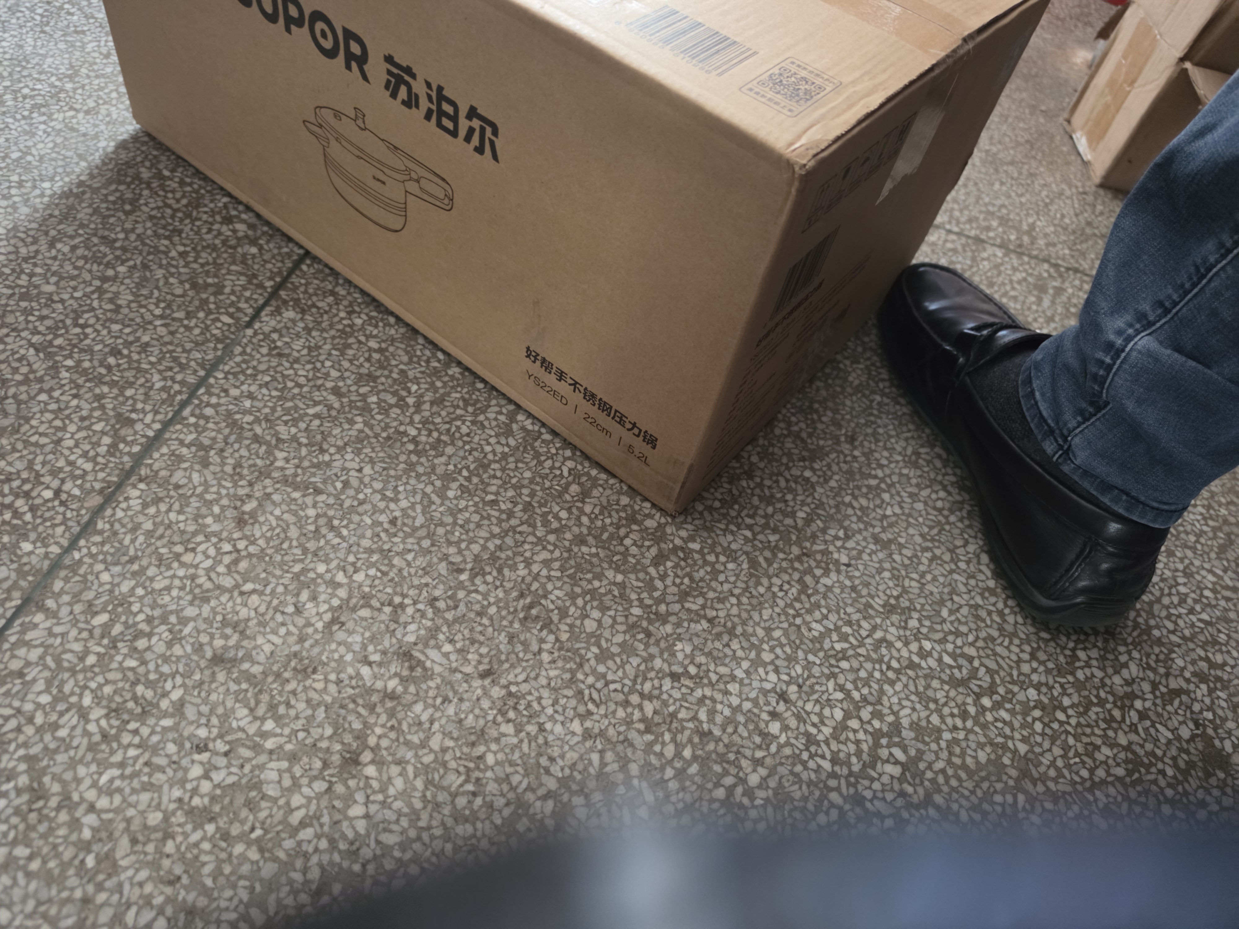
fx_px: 823
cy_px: 464
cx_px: 620
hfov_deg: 73.9
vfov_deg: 58.9
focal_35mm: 23
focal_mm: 6.5
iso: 800
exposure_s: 1/50
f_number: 1.4
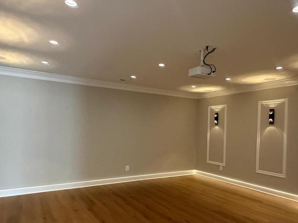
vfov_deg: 51.0
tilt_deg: -1.5
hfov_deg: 64.7
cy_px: 135
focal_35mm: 27
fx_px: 232
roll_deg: -1.1
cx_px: 179
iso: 800
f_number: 2.2
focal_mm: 2.22
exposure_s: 1/60
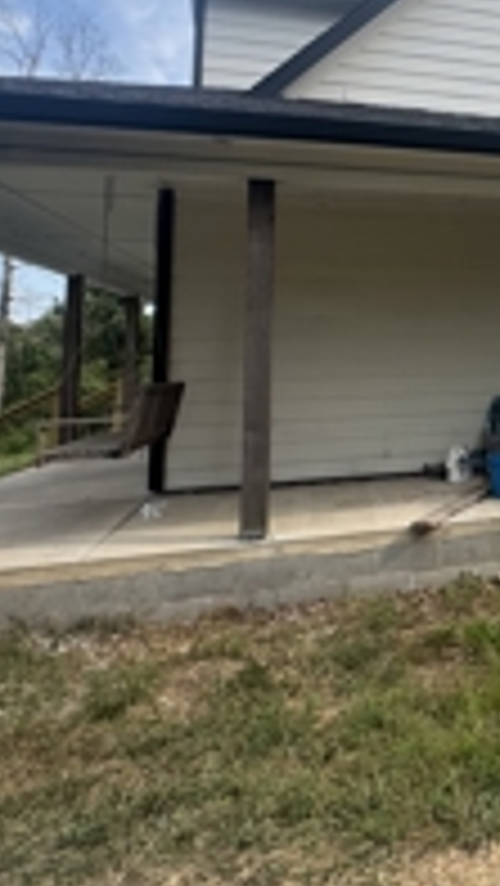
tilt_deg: +6.5
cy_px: 274
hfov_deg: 31.9
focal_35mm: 31
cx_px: 590
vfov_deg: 60.6
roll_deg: +1.0
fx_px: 730
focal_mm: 2.22
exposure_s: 1/525
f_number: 2.2
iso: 40
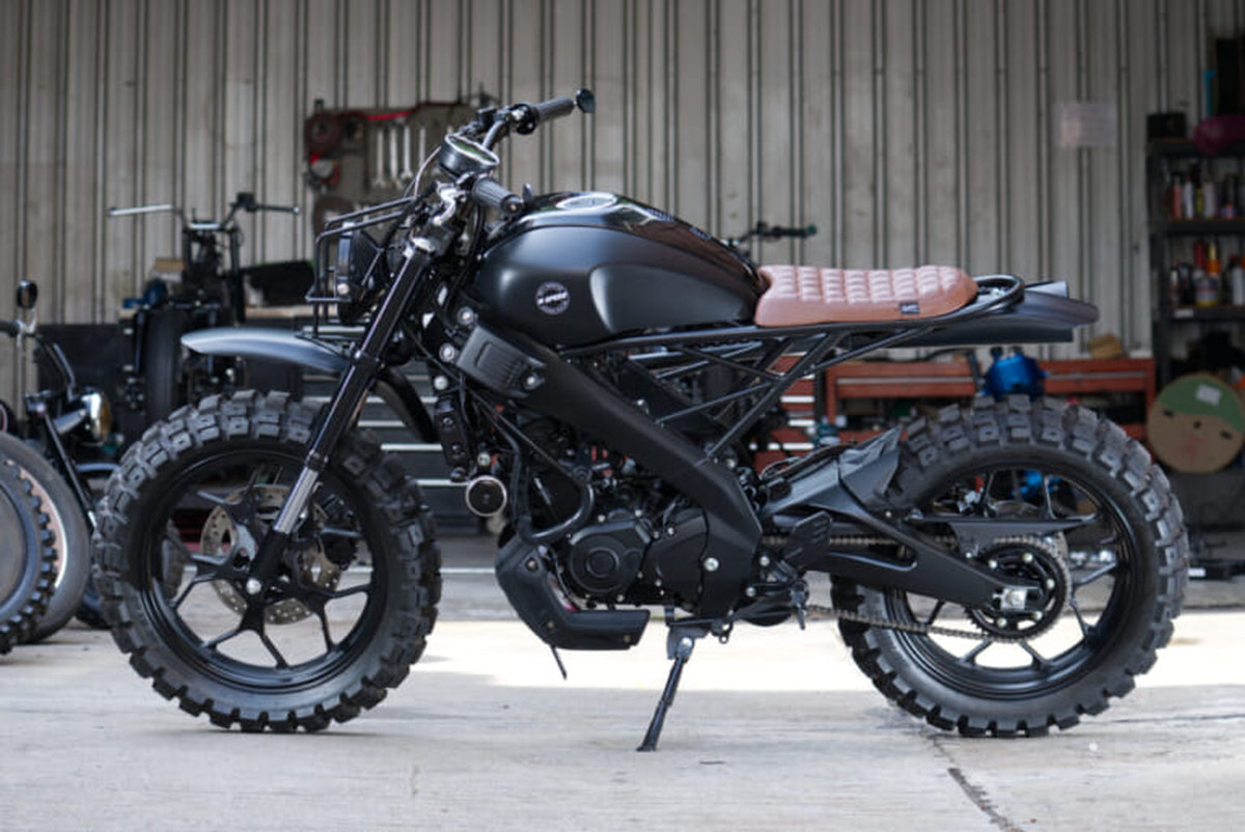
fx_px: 3426
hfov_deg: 20.6
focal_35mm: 99
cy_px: 416
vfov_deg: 13.8
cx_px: 622
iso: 160
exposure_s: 1/125
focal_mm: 66
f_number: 4
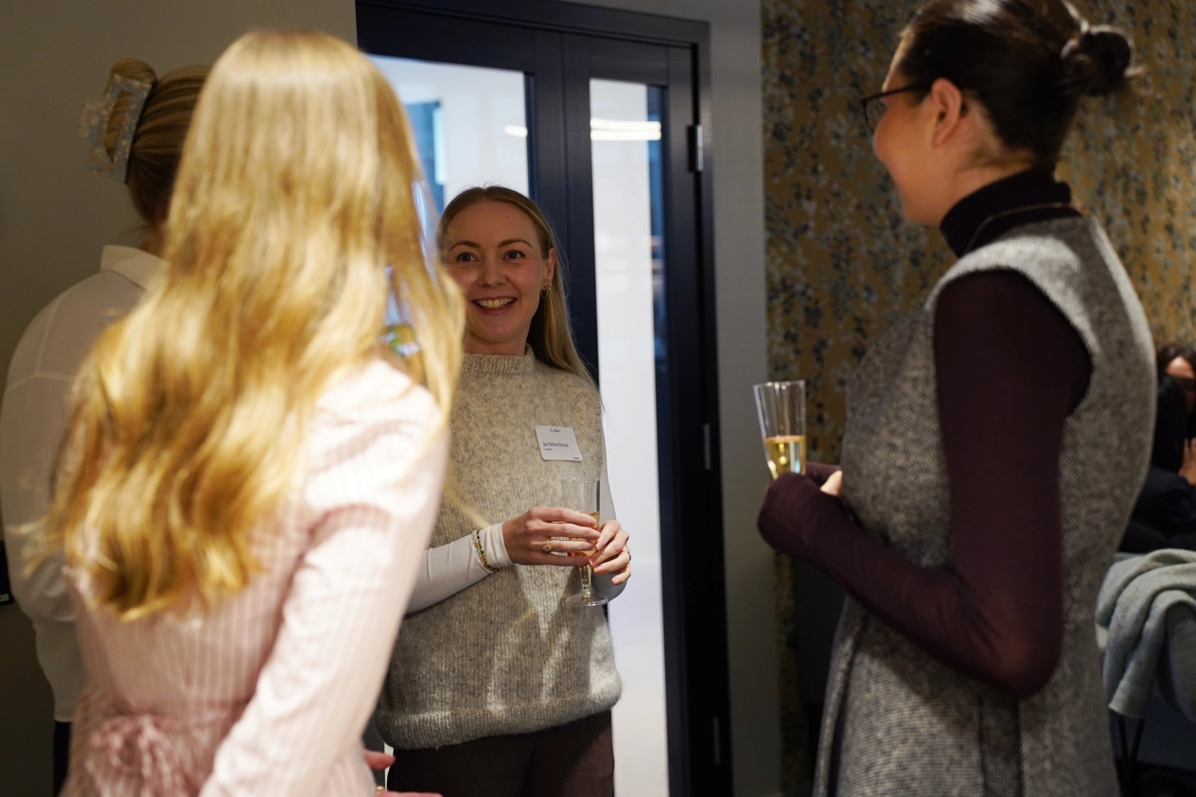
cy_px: 398
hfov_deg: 36.9
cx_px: 598
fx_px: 1794
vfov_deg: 25.1
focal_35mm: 54
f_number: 2.8
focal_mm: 54
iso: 1600
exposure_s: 1/200
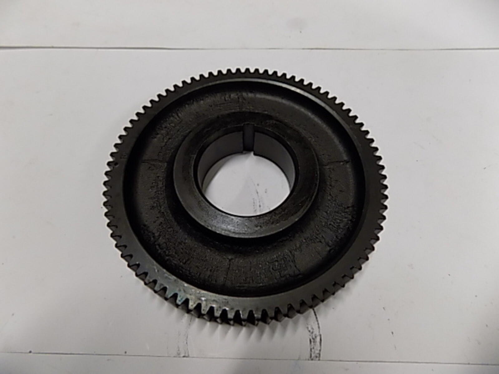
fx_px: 332
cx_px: 250
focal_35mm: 23
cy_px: 187
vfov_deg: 58.9
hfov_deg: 73.9
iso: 250
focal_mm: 4
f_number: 3.1
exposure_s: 1/30
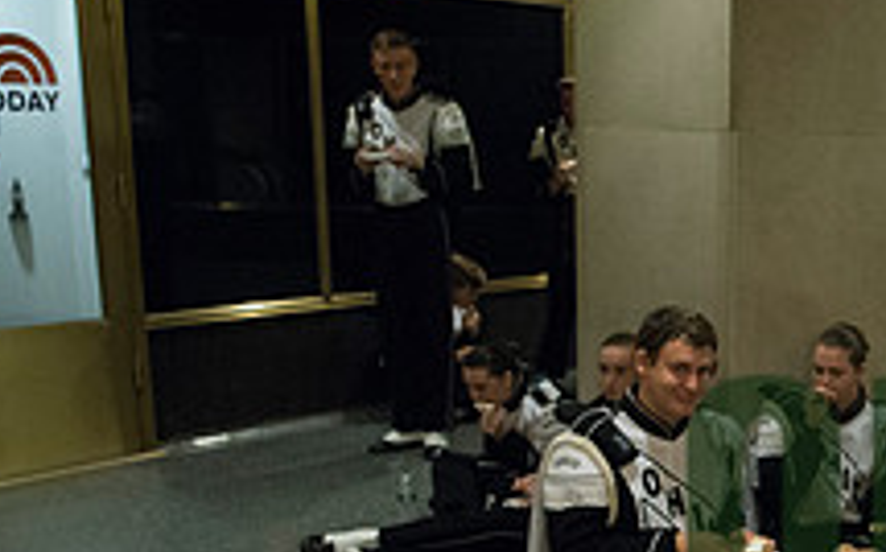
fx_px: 1592
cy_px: 571
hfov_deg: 28.1
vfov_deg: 19.1
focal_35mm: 66
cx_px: 997
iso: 8000
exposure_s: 1/160
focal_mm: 24
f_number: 2.8
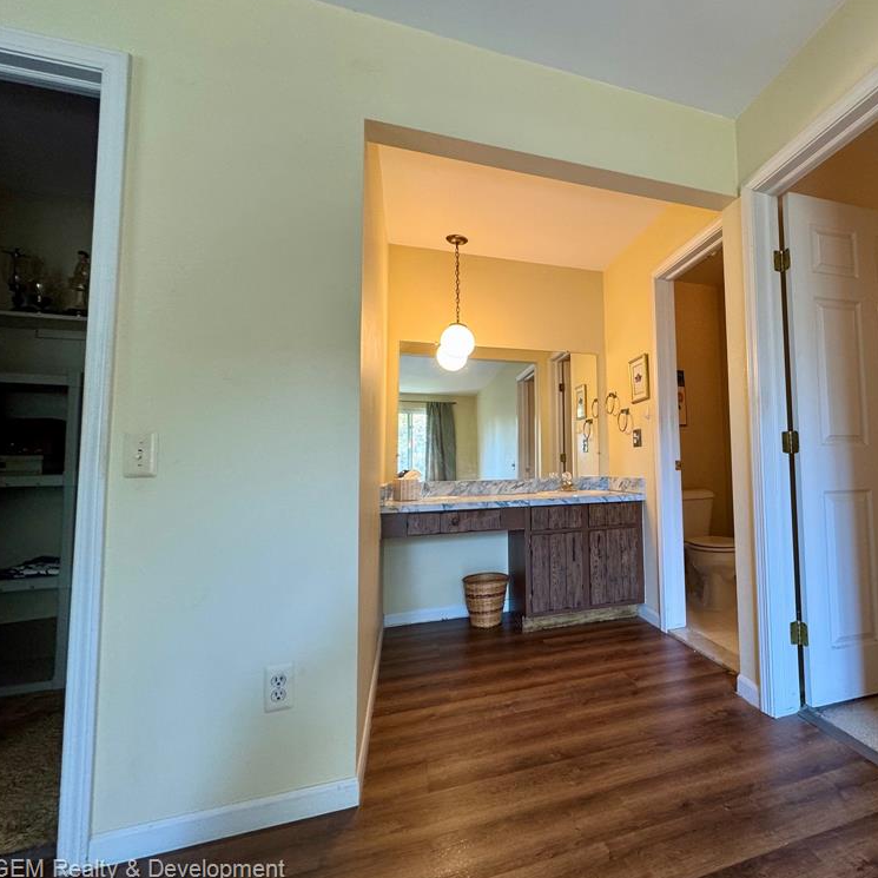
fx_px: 488
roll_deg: +1.8
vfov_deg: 84.0
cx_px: 590
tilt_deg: +3.5
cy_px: 434
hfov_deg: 81.0
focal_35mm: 17
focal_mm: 2.22
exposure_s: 1/60
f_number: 2.2
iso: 160
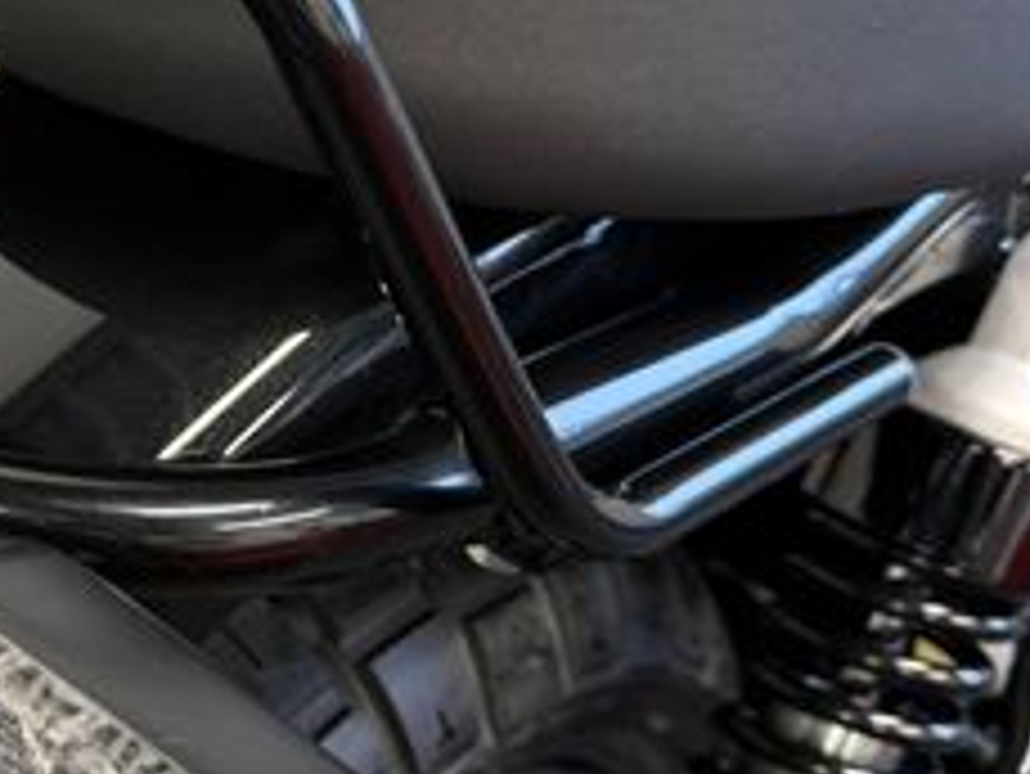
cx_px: -63
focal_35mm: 67
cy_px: 279
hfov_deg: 26.9
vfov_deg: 21.9
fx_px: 1995
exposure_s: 1/50
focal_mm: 6.76
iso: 160
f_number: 1.78
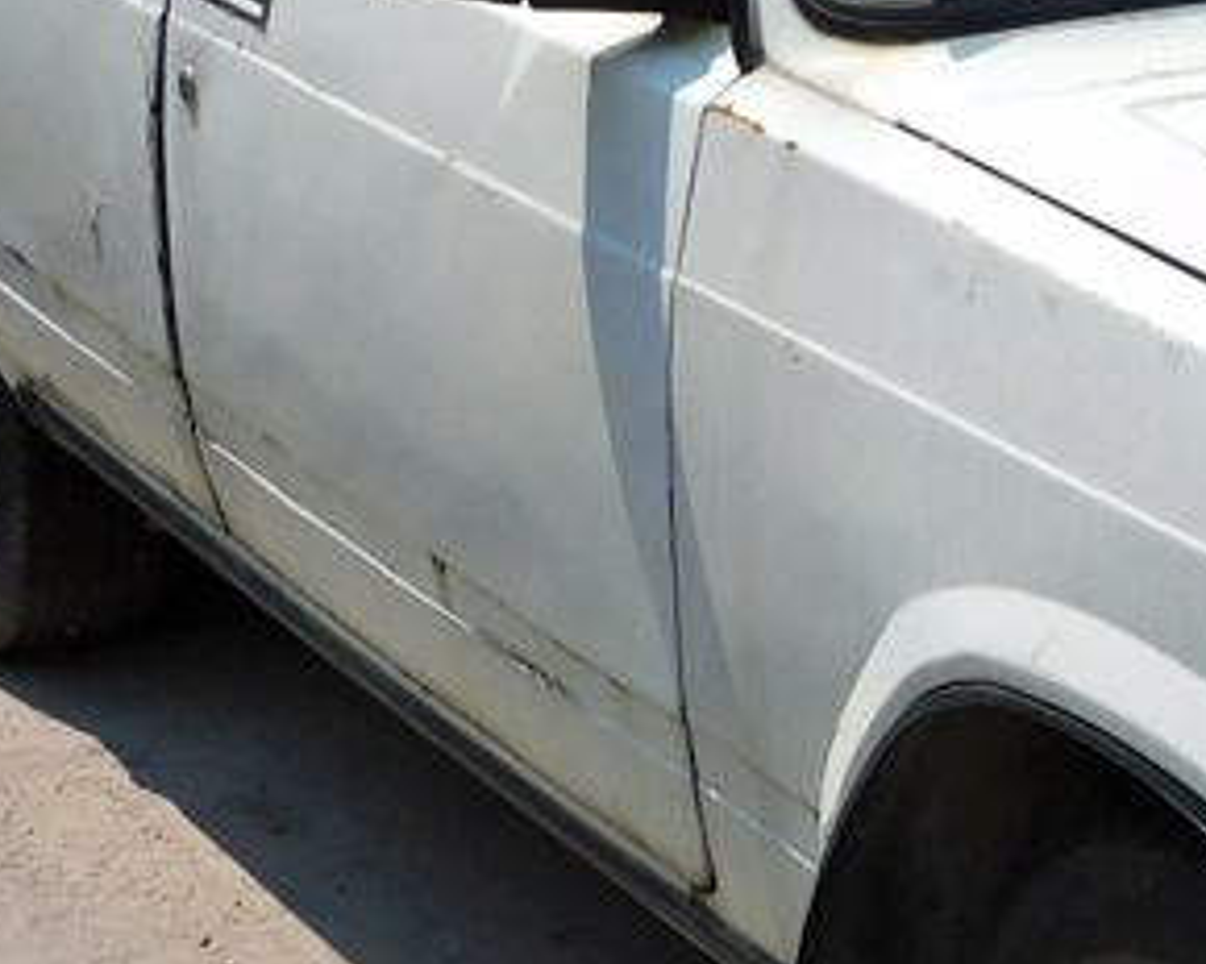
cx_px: 1747
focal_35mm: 120
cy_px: 428
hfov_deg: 15.0
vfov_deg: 12.8
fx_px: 4283
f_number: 4
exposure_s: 1/1600
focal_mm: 5.9
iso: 125
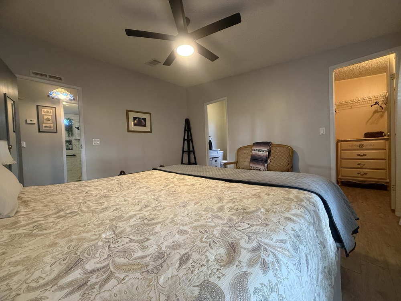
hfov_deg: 102.1
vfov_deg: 85.7
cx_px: 200
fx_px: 162
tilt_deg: -1.1
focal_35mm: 14
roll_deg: +2.1
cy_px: 150
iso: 500
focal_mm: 2.22
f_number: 2.2
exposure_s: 1/60
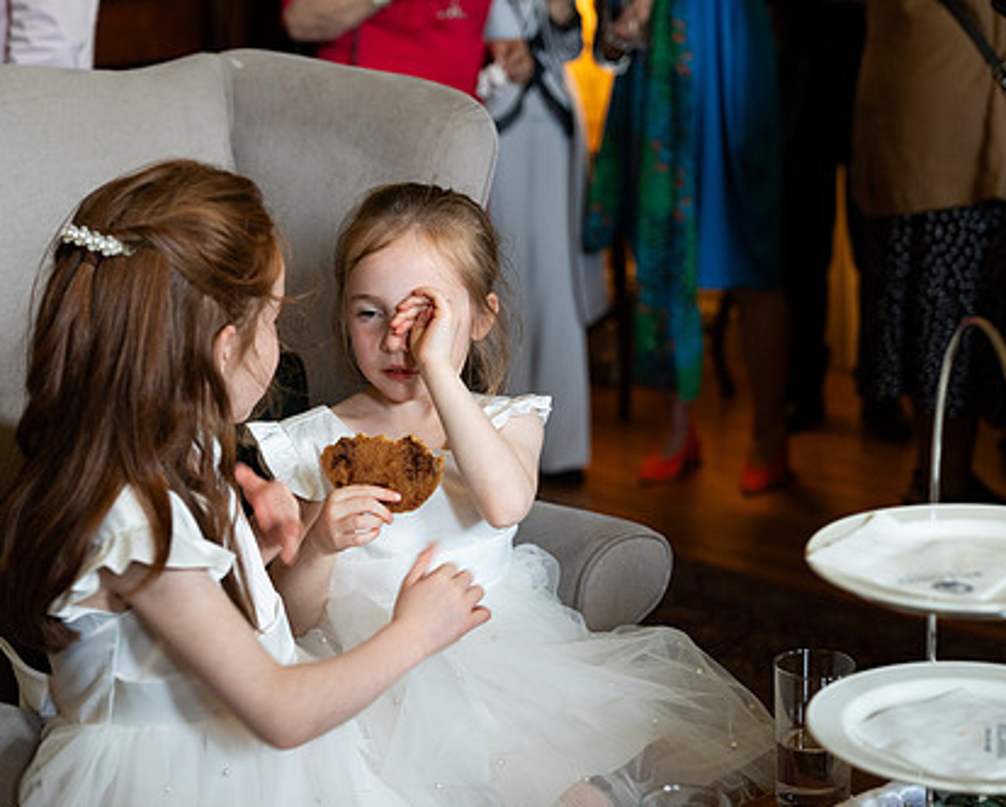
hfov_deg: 28.2
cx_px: 435
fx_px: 1997
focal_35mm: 67
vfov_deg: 22.8
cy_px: 453
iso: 1600
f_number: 2.8
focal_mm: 51
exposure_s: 1/160
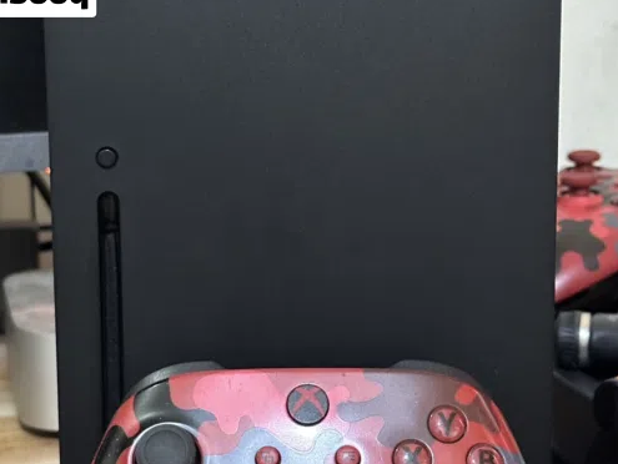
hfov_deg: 31.2
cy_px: 197
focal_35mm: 62
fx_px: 1108
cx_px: 285
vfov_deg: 23.7
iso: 640
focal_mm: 6.86
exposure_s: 1/25
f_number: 1.78
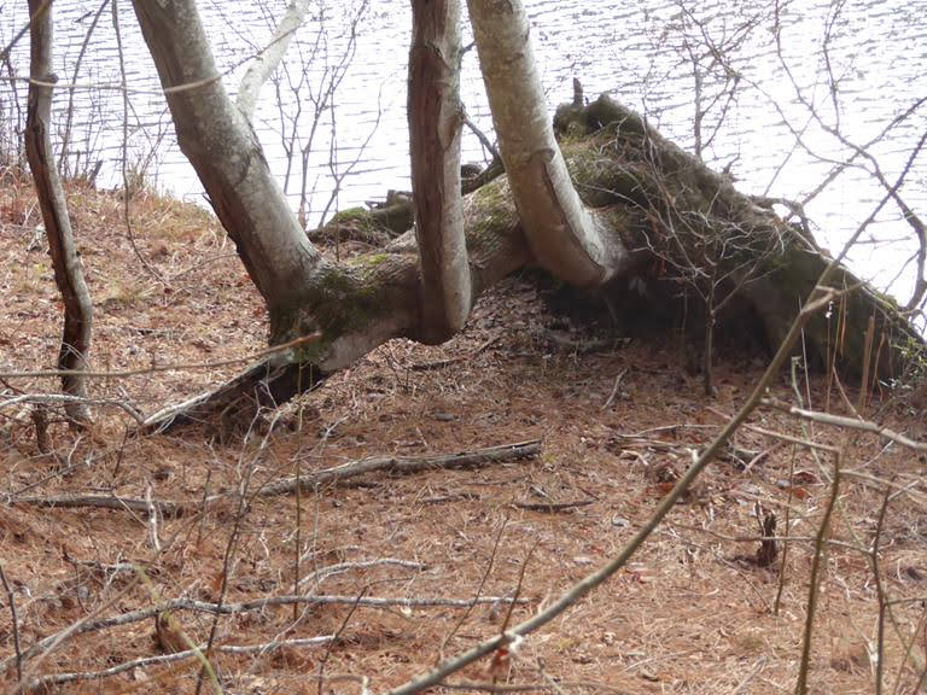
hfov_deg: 26.3
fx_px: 1982
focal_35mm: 74
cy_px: 348
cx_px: 464
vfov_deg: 19.9
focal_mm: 13.2
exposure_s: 1/60
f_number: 4.6
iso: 250
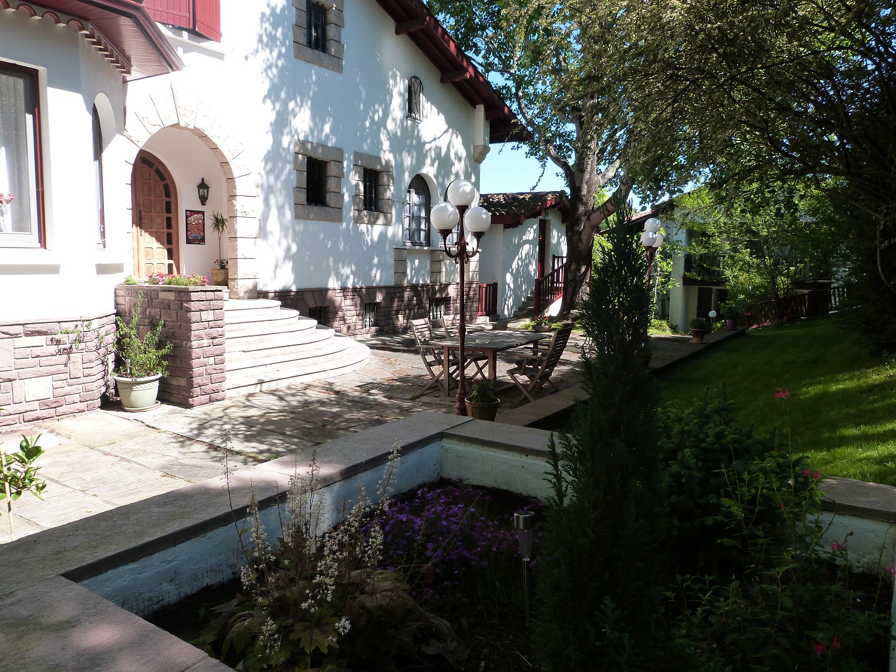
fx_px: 647
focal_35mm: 25
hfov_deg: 69.4
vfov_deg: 54.9
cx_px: 448
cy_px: 336
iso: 160
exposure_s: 1/250
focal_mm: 4.5
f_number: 4.5
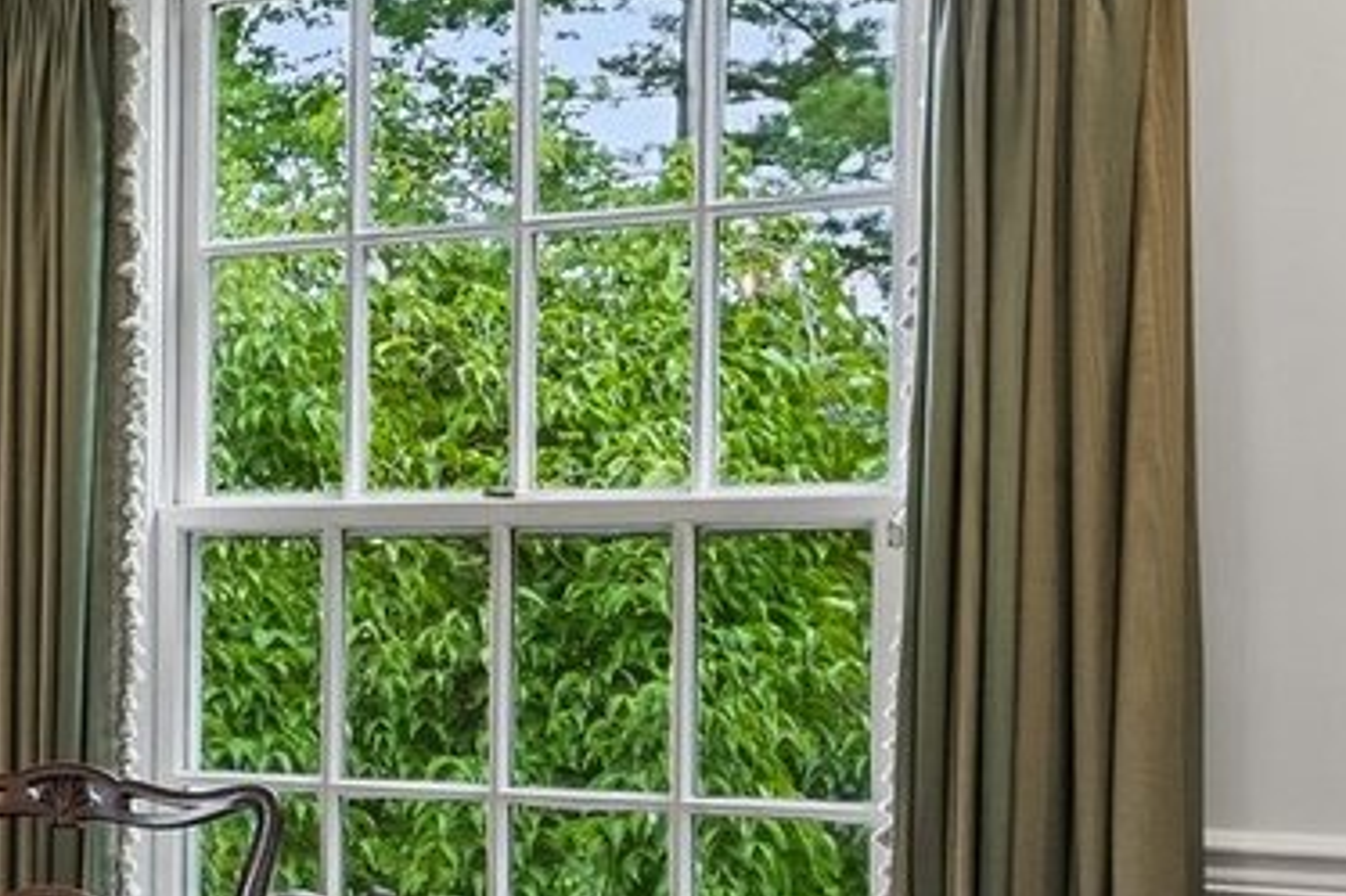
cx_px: -1346
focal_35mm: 77
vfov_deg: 17.6
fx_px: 2878
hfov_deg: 18.0
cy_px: 702
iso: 1000
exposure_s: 1/50
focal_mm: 16
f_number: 8
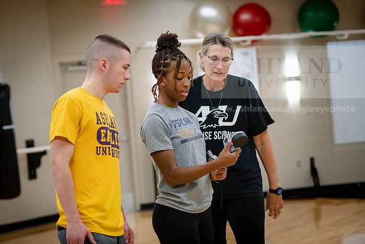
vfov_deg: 14.9
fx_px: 933
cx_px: 182
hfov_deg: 22.1
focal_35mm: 92
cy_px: 122
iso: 1250
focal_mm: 92
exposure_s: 1/160
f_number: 3.2
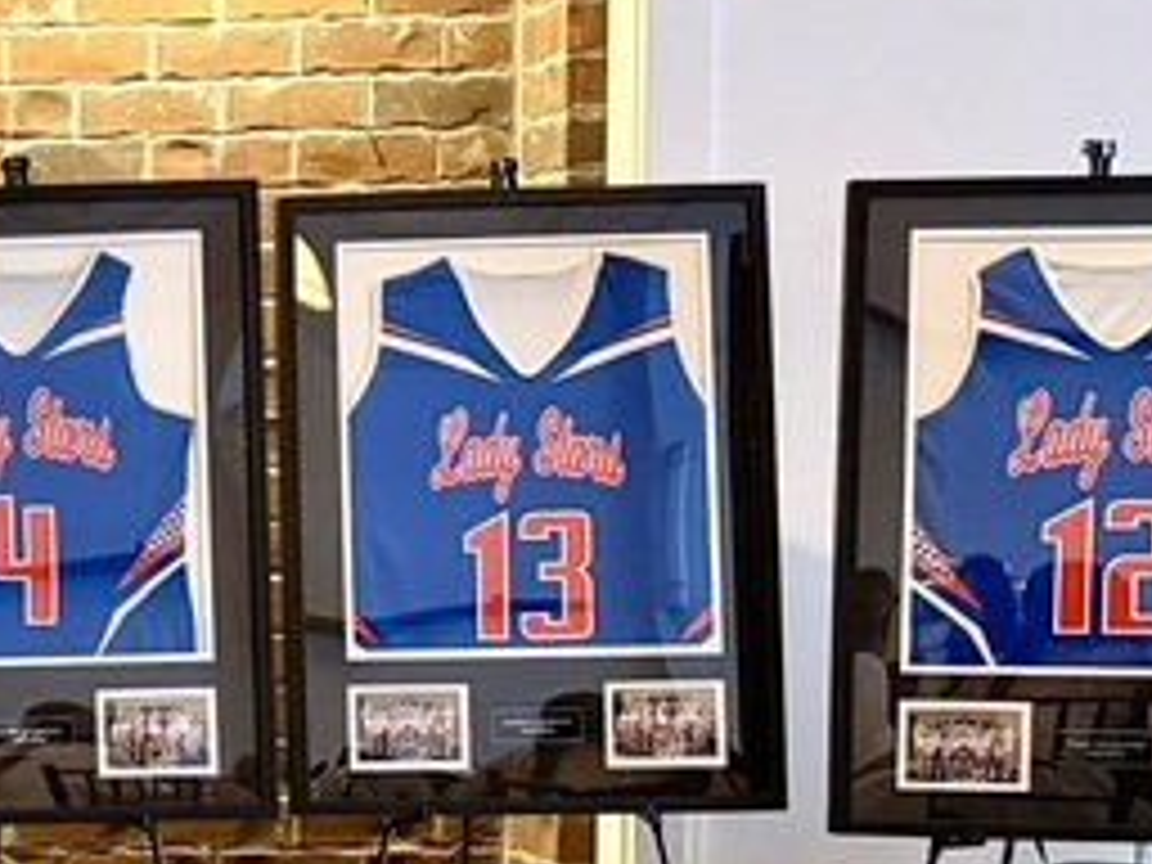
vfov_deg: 15.3
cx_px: -738
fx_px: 3195
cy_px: 652
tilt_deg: -4.7
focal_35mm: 96
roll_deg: +0.8
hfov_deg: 17.6
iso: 640
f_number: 1.78
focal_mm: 6.76
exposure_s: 1/40
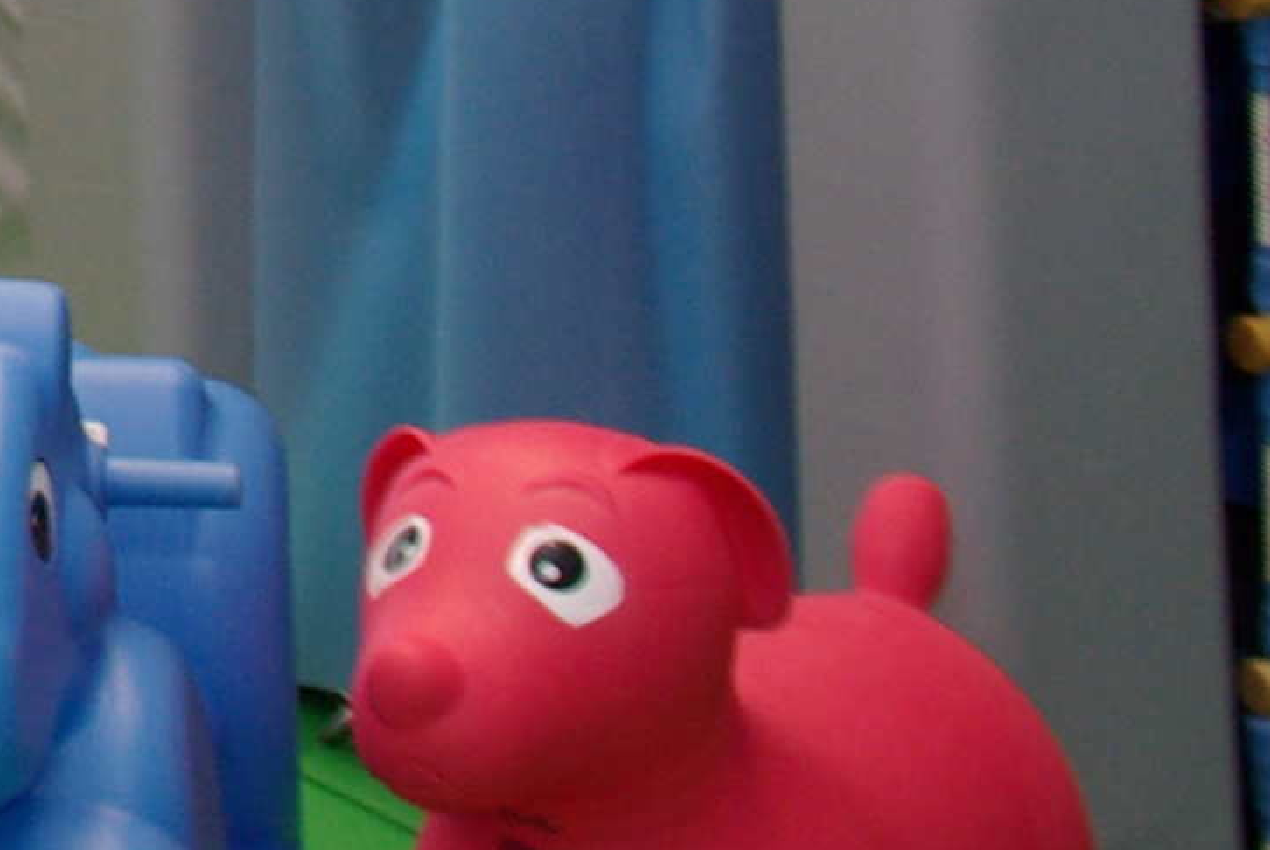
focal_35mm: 128
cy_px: -530
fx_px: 4521
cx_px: -1216
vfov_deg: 10.3
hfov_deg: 13.8
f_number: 5.6
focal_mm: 16
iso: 400
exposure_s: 1/25
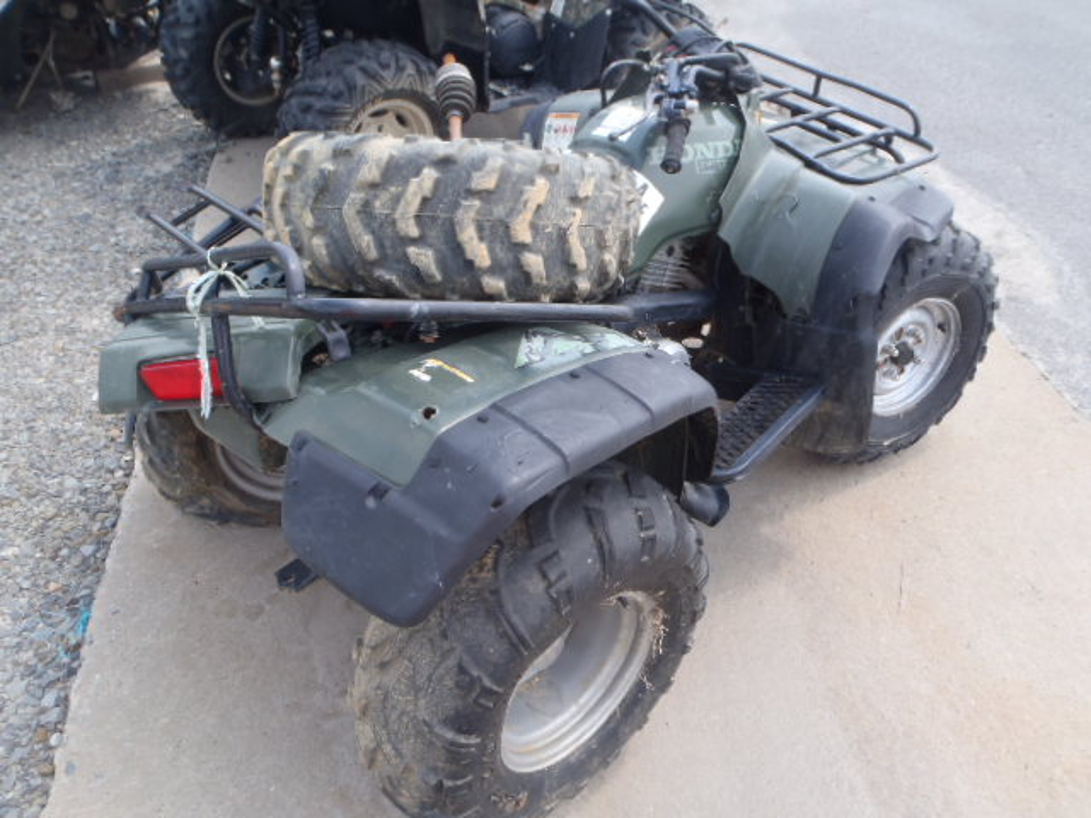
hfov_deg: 63.4
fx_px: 882
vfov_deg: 49.7
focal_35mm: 28
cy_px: 409
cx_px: 546
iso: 80
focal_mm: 5
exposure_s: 1/200
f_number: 4.5
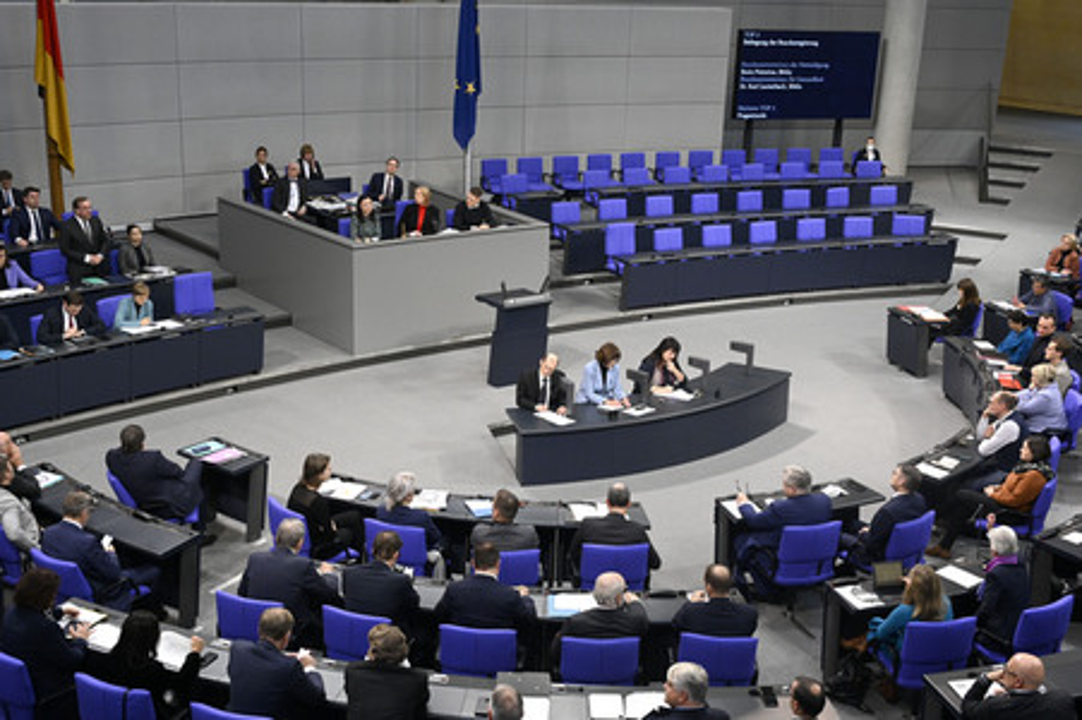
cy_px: 360
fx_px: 1231
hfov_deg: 47.4
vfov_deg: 32.6
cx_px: 541
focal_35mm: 41
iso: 5000
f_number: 4
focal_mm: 41
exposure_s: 1/250
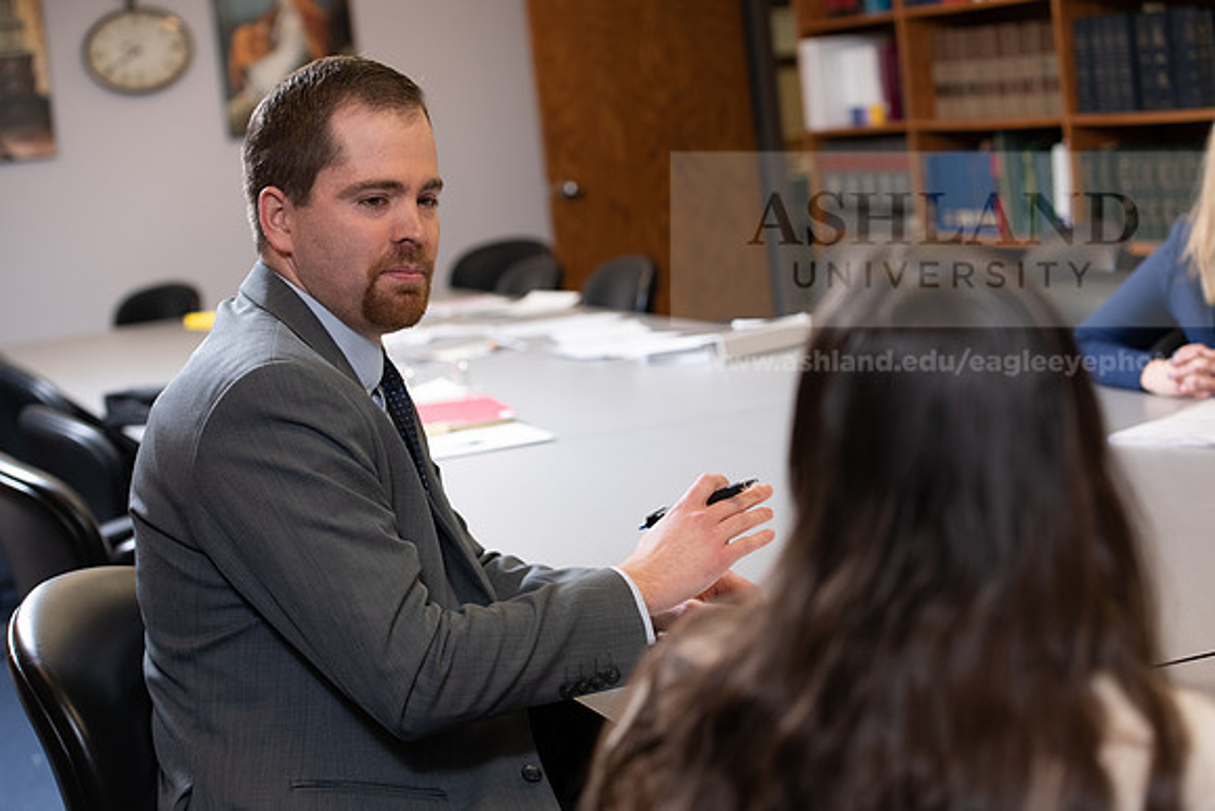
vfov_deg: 19.5
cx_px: 608
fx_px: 2363
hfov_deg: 28.8
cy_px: 406
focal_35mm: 70
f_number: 4
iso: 800
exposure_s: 1/160
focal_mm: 70
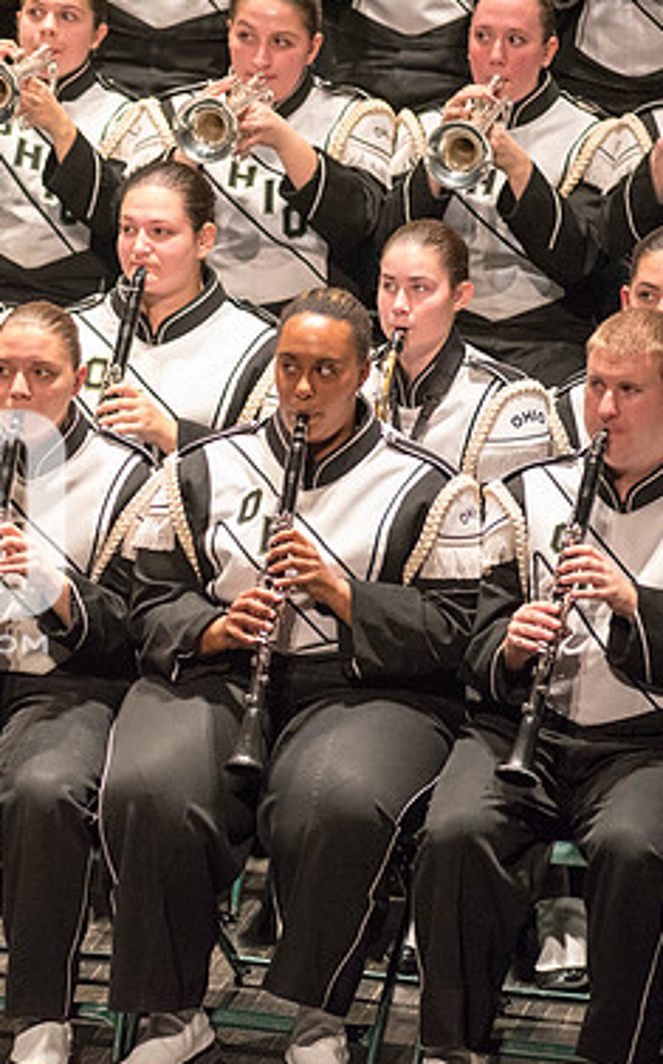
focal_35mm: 471
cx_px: -147
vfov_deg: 4.5
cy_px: 543
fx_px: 13643
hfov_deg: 2.8
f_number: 2.8
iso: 4000
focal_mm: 300
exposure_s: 1/500
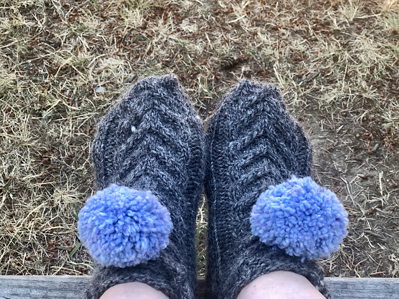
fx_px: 669
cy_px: 149
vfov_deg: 25.2
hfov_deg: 33.2
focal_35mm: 58
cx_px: 197
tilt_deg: -55.0
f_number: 2.8
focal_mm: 6.6
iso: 32
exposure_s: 1/30
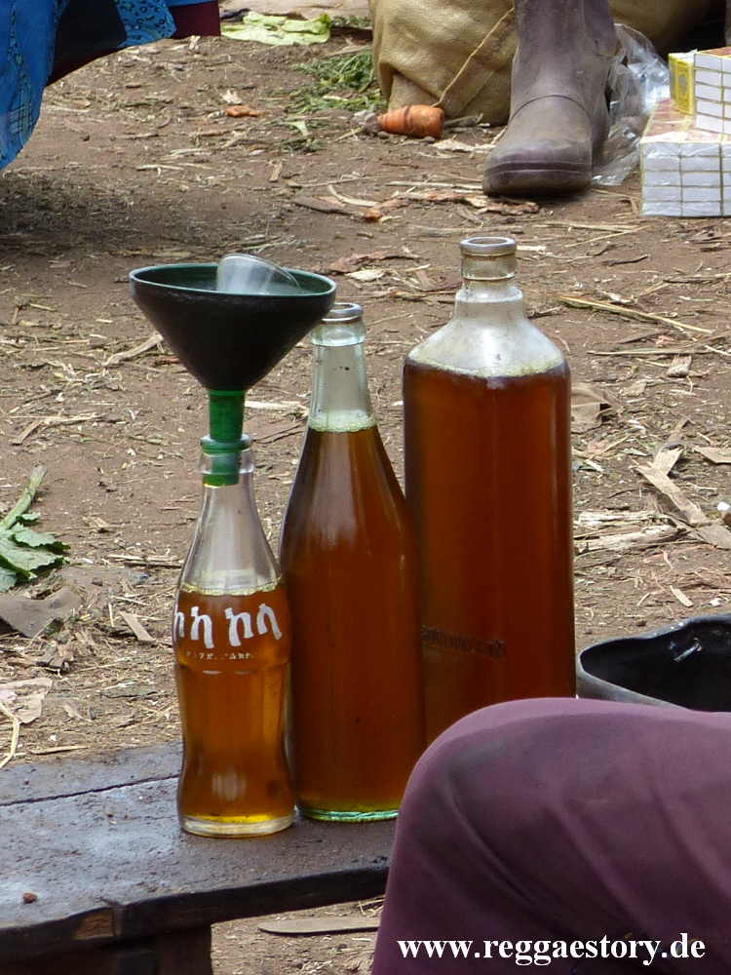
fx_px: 3069
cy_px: 488
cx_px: 366
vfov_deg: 18.0
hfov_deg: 13.6
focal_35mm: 109
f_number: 4
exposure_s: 1/320
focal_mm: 19.6
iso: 100
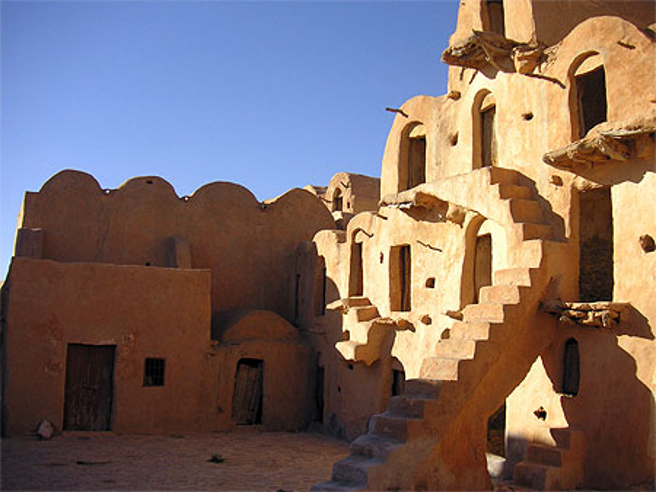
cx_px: 328
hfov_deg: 50.1
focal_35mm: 37
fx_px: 702
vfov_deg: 38.7
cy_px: 246
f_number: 6.7
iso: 50
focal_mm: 6.1
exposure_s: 1/180
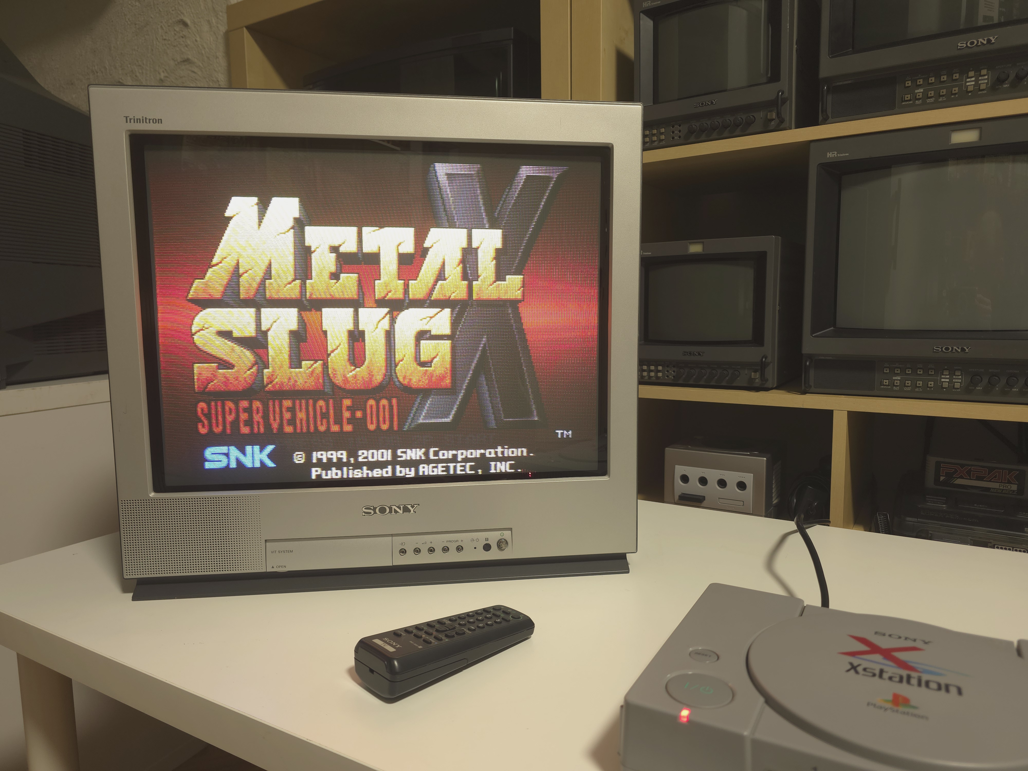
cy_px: 386
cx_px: 514
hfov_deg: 73.9
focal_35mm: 23
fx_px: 683
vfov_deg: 58.9
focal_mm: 6.3
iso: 50
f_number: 1.7
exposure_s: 1/6
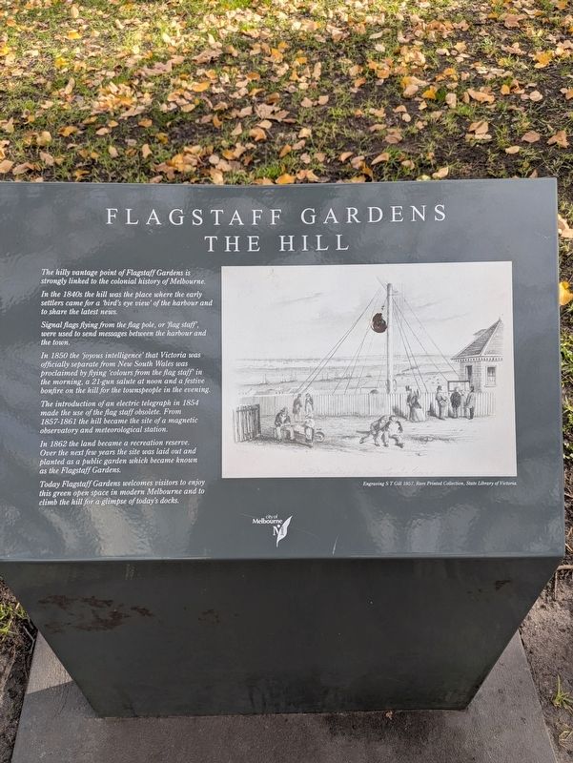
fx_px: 551
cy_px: 382
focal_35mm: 25
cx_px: 286
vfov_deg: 69.4
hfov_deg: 54.9
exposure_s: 1/283
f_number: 1.89
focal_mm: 5.43
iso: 49
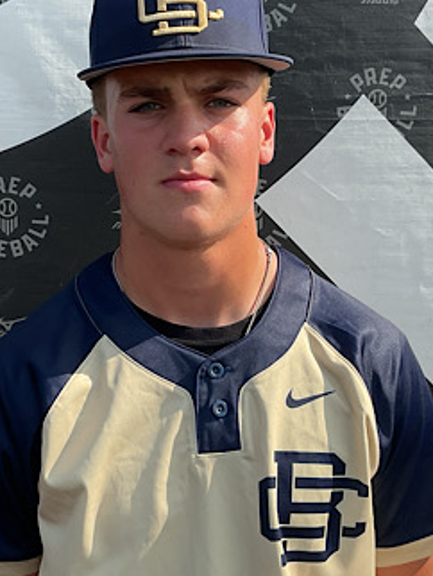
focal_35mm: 36
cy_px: 286
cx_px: 197
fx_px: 600
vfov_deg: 51.3
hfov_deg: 39.7
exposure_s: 1/1195
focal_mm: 3
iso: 16
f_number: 1.8
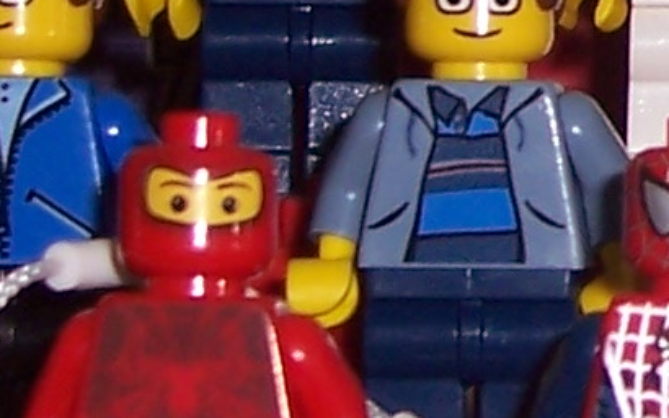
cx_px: 1178
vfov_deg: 5.2
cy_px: 2
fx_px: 4557
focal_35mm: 250
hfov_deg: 8.1
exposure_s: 1/60
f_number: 3
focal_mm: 7
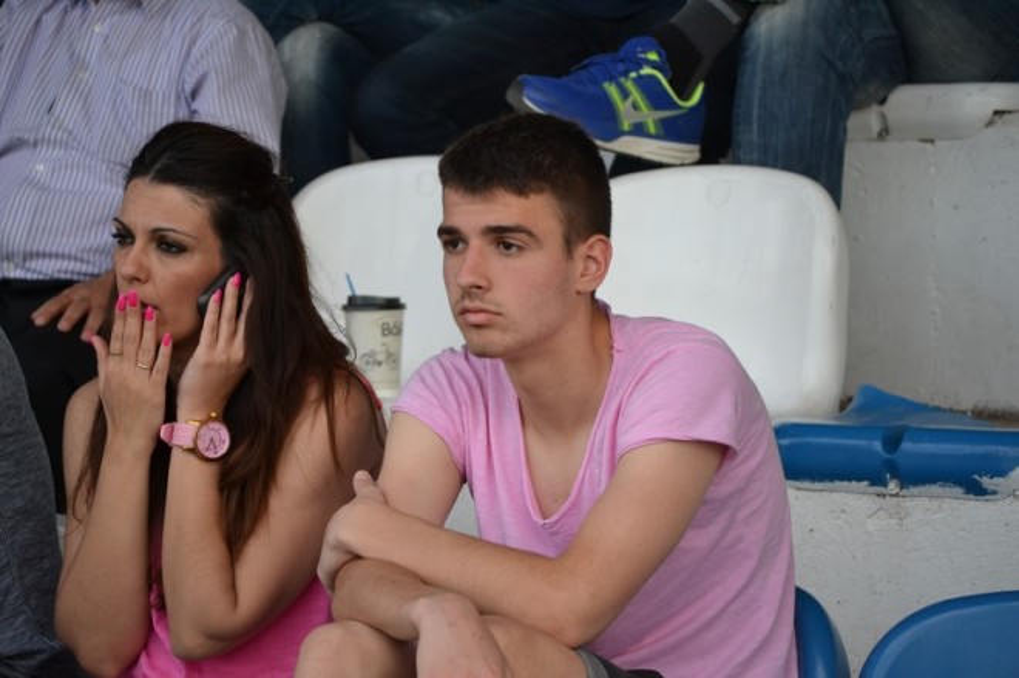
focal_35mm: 112
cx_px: 510
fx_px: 3182
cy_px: 339
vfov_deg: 12.2
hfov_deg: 18.2
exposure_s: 1/500
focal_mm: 75
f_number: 4.2
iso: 1000
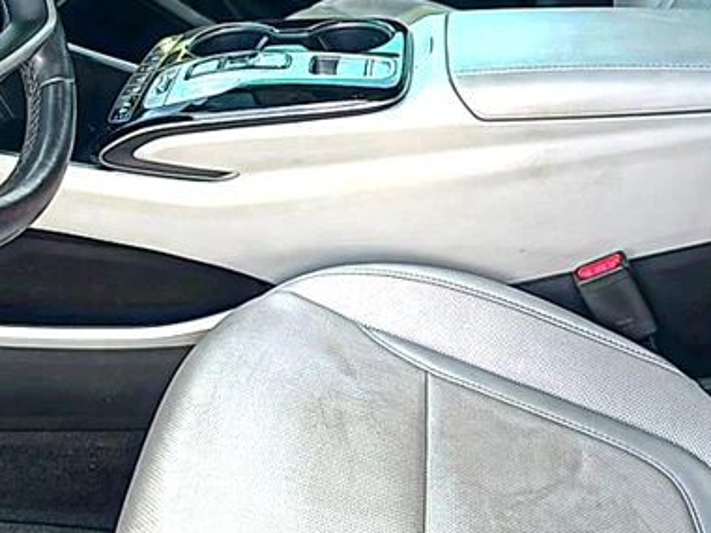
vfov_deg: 31.3
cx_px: 339
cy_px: 177
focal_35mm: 46
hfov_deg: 41.2
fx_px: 945
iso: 64
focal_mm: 6.86
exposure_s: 1/146
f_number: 1.78
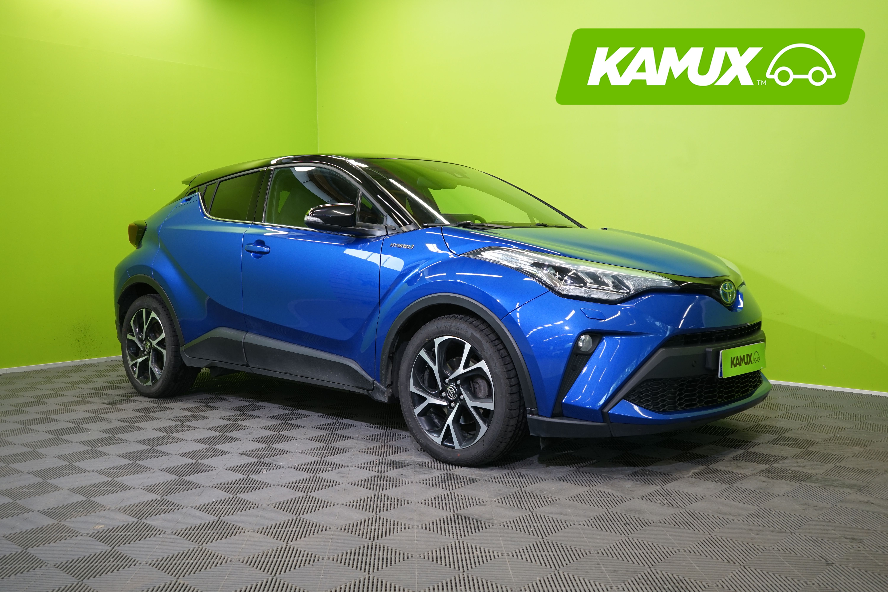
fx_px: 839
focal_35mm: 34
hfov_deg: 55.8
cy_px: 296
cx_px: 444
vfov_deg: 38.9
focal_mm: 34
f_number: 6.3
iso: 640
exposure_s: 1/30
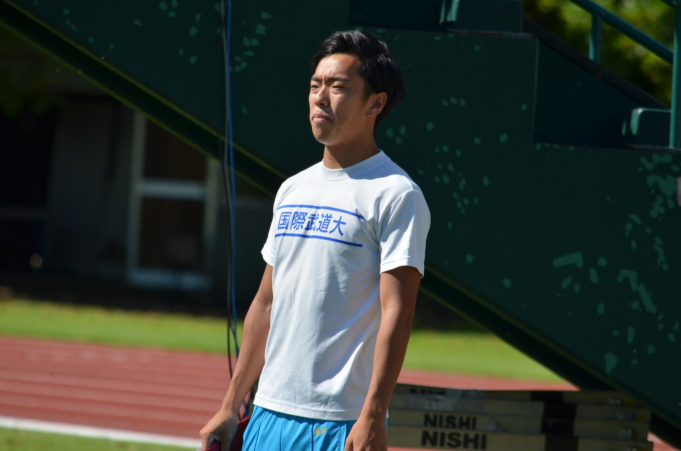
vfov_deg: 3.0
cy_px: 226
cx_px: 340
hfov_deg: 4.6
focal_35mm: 450
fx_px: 8495
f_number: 7.1
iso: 400
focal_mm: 300
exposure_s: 1/2000
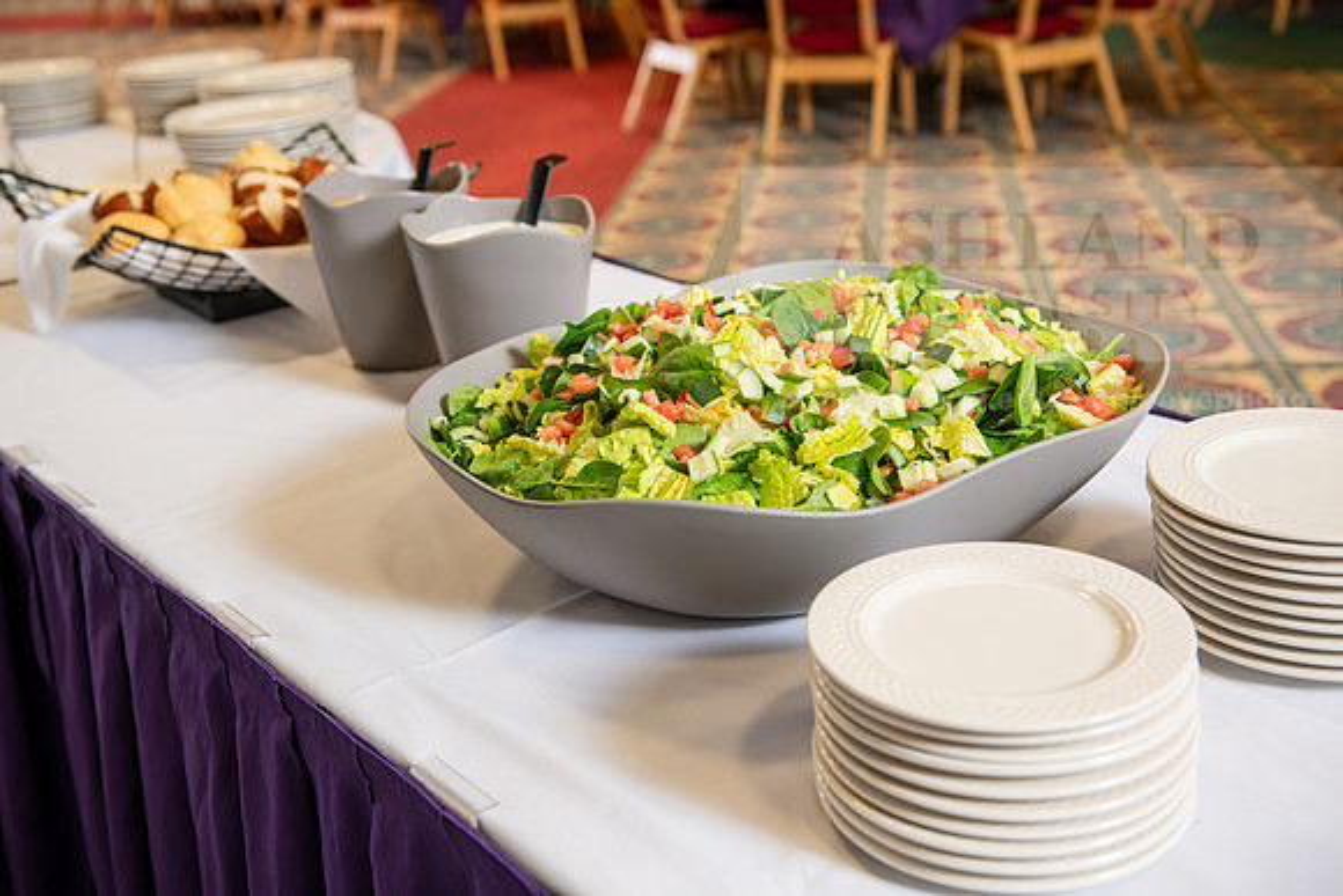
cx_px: 672
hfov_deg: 43.6
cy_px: 448
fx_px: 1679
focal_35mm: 45
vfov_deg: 29.9
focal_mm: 45
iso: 400
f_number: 3.5
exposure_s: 1/80
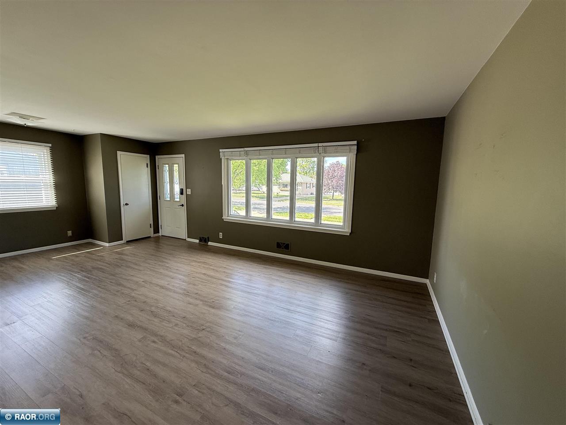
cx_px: 283
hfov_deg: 102.1
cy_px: 212
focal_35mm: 14
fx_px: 229
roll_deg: -2.1
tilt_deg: -7.2
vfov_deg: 85.7
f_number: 2.2
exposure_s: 1/104
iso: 64
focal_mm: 2.22
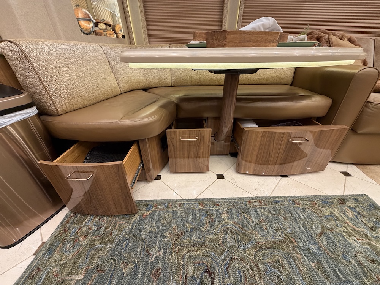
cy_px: 142
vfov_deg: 85.7
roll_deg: +1.1
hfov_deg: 102.1
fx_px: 154
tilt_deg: -31.1
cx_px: 190
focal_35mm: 14
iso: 250
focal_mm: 2.22
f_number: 2.2
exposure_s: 1/60
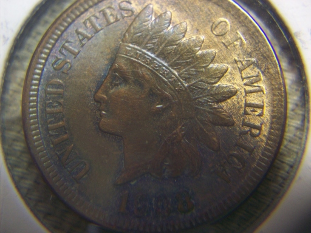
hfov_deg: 50.1
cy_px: 116
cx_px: 156
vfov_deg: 38.7
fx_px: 332
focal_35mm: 37
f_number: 2.8
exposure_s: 1/8
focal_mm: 6.2
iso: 80
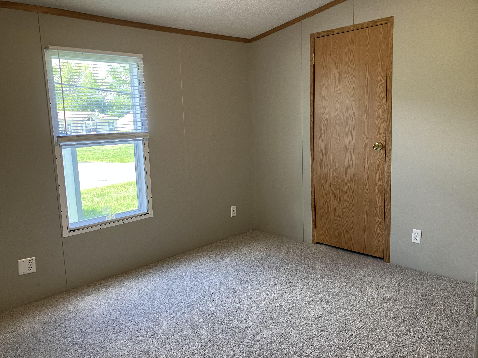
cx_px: 239
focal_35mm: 28
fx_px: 387
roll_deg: +1.5
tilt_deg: -8.5
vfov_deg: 49.7
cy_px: 179
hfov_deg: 63.4
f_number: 1.8
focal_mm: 3.99
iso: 80
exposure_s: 1/60
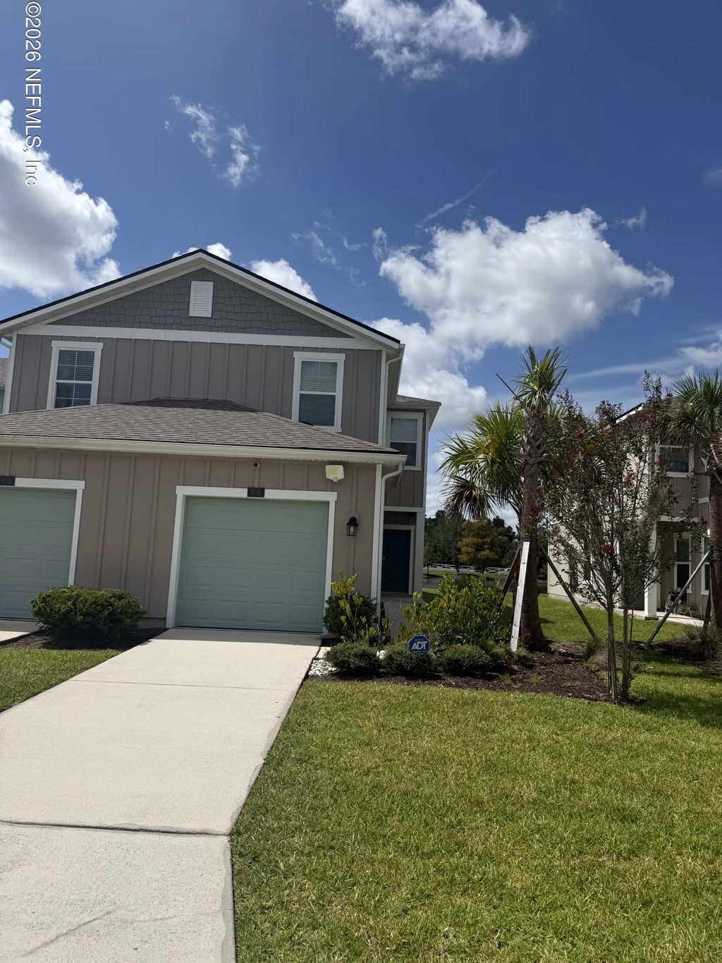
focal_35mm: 24
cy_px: 482
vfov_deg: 71.6
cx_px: 361
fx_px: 667
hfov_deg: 56.8
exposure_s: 1/9091
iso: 80
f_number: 1.78
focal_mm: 6.76
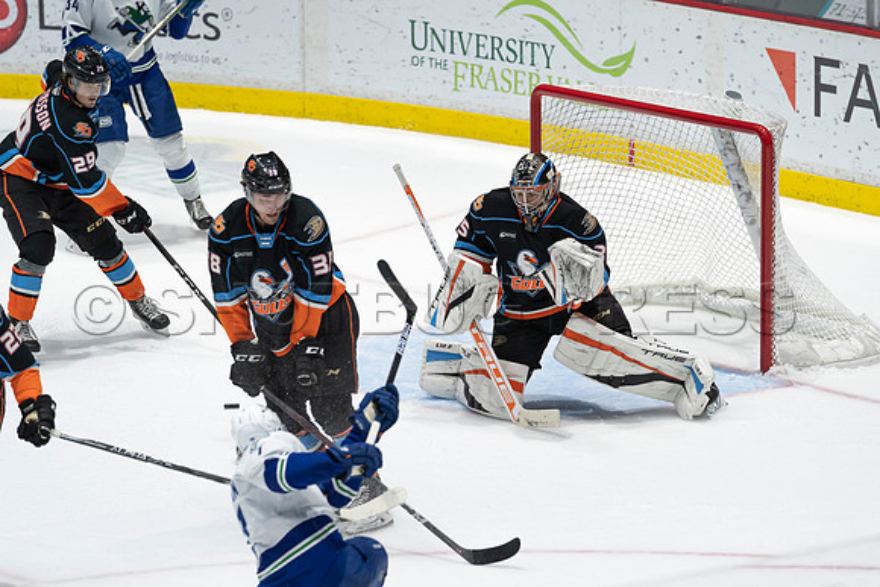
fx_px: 5842
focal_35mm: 239
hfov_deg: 8.6
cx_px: 504
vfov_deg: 5.8
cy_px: 334
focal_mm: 200
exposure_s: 1/640
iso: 1600
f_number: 4
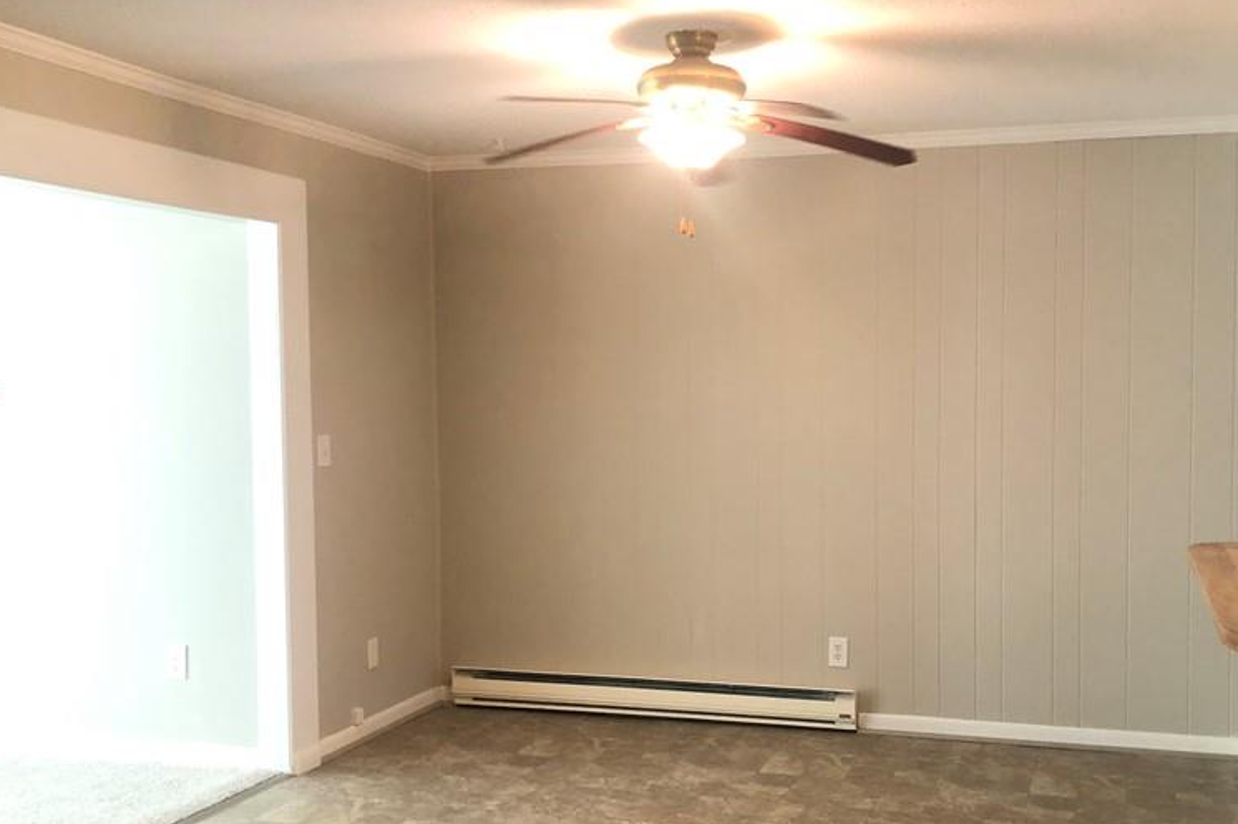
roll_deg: +0.2
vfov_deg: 33.3
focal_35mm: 40
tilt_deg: -2.5
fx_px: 1375
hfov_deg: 48.3
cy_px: 486
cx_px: 722
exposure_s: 1/15
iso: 80
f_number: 1.8
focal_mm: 3.99
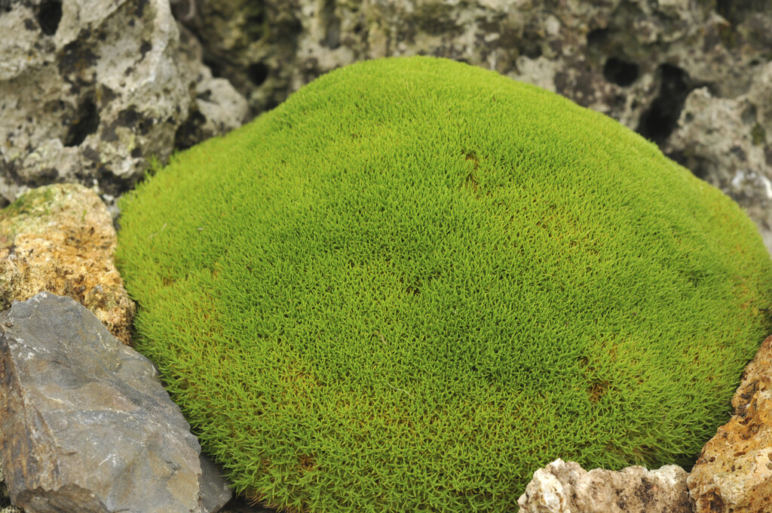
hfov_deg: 22.6
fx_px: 1928
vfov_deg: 15.1
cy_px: 256
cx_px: 386
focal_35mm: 90
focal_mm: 60
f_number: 10
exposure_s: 1/10
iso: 200
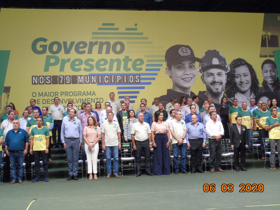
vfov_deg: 31.5
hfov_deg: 41.2
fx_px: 372
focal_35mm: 46
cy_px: 105
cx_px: 140
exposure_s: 1/20
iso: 400
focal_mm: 8.2
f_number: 4.1
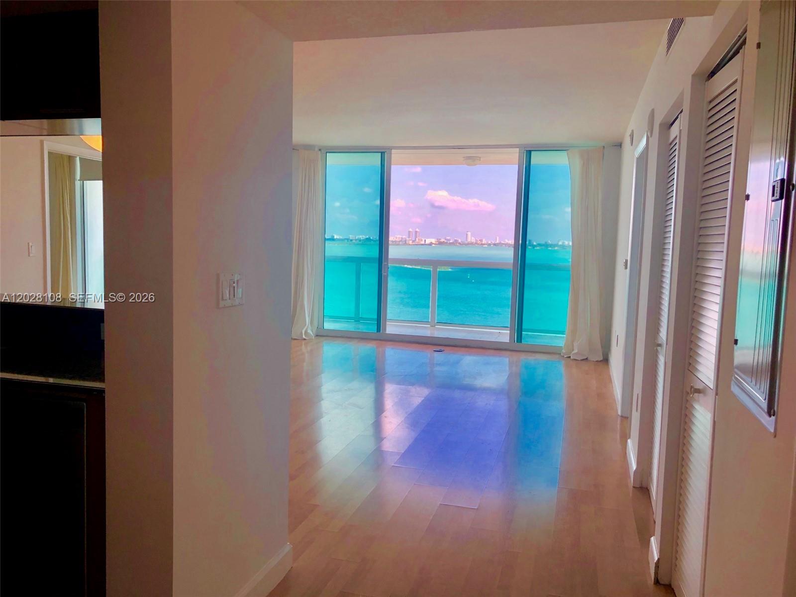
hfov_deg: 63.4
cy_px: 298
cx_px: 398
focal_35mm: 28
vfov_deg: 49.7
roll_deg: -2.1
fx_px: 644
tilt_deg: -5.1
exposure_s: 1/287
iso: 20
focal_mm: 4
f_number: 1.8
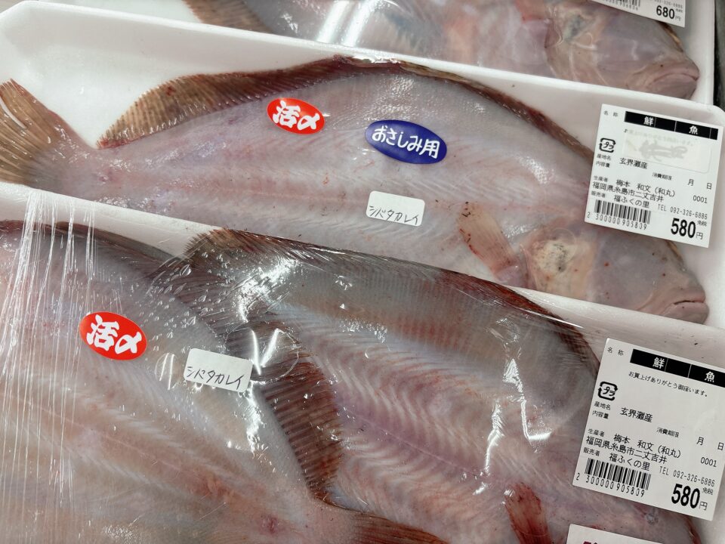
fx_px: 545
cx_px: 362
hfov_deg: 67.3
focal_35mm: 26
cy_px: 272
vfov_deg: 53.1
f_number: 1.6
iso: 64
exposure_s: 1/60
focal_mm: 5.96
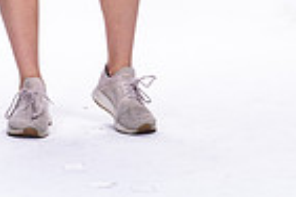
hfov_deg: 5.4
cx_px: 111
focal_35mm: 379
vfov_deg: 3.6
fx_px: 3116
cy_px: -272
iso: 400
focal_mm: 119
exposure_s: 1/250
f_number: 5.6
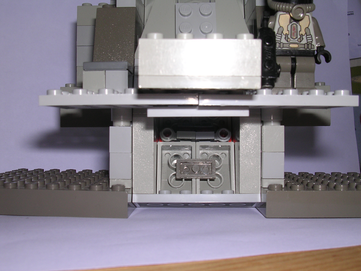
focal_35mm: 43
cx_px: 180
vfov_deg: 33.6
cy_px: 136
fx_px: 448
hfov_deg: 43.9
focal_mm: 6.6
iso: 100
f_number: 5.9
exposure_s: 1/60.1
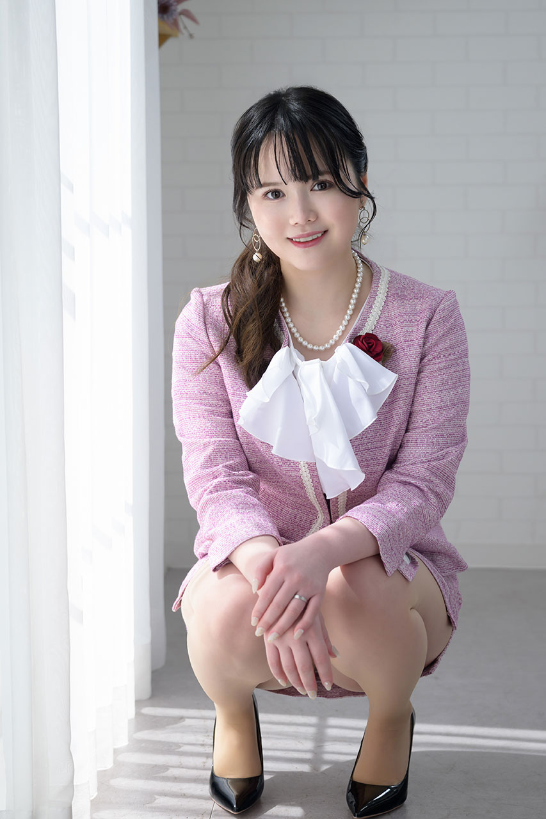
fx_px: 1593
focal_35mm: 70
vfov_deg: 28.8
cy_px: 410
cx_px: 273
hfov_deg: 19.5
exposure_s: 1/200
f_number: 2.8
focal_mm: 47
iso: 125
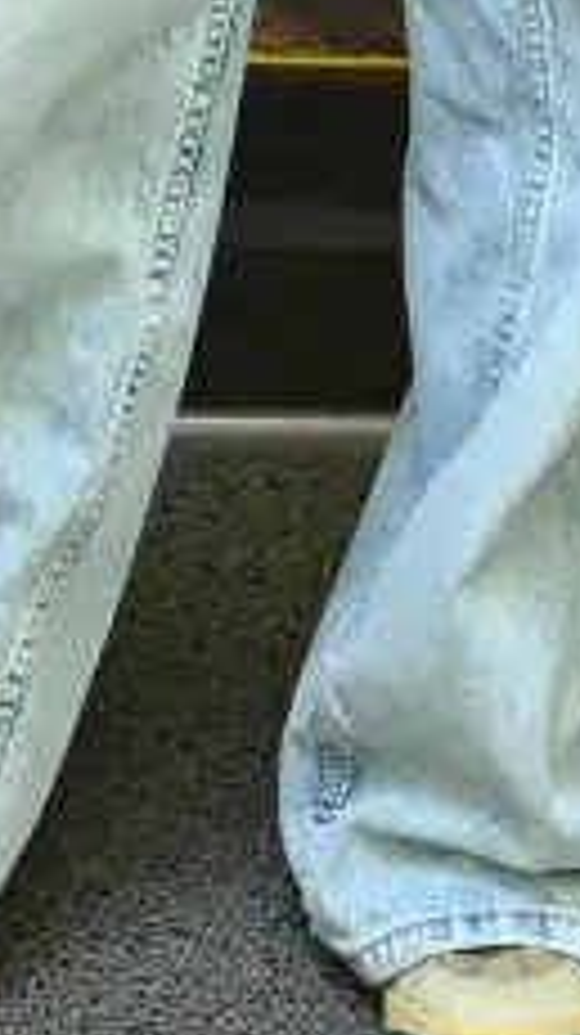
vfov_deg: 8.7
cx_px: 121
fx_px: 5617
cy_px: -2034
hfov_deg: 5.9
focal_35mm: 205
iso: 1250
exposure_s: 1/40
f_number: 8
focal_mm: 30
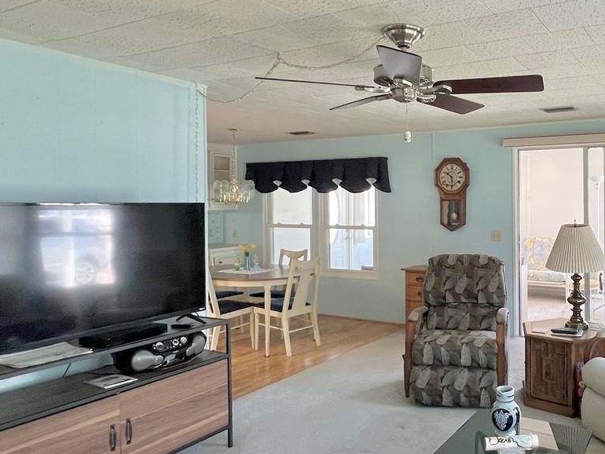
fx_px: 472
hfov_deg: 61.3
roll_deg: +0.4
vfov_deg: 51.3
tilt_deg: -0.6
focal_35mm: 27
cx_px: 460
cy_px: 205
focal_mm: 1.57
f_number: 1.8
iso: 200
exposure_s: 1/60
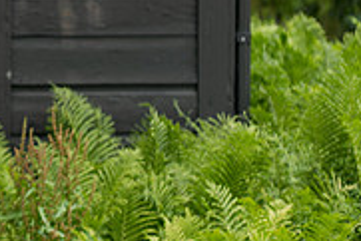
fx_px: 2378
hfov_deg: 8.5
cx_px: -197
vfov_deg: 5.8
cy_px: 53
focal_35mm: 237
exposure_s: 1/200
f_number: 2.8
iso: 64
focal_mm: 70
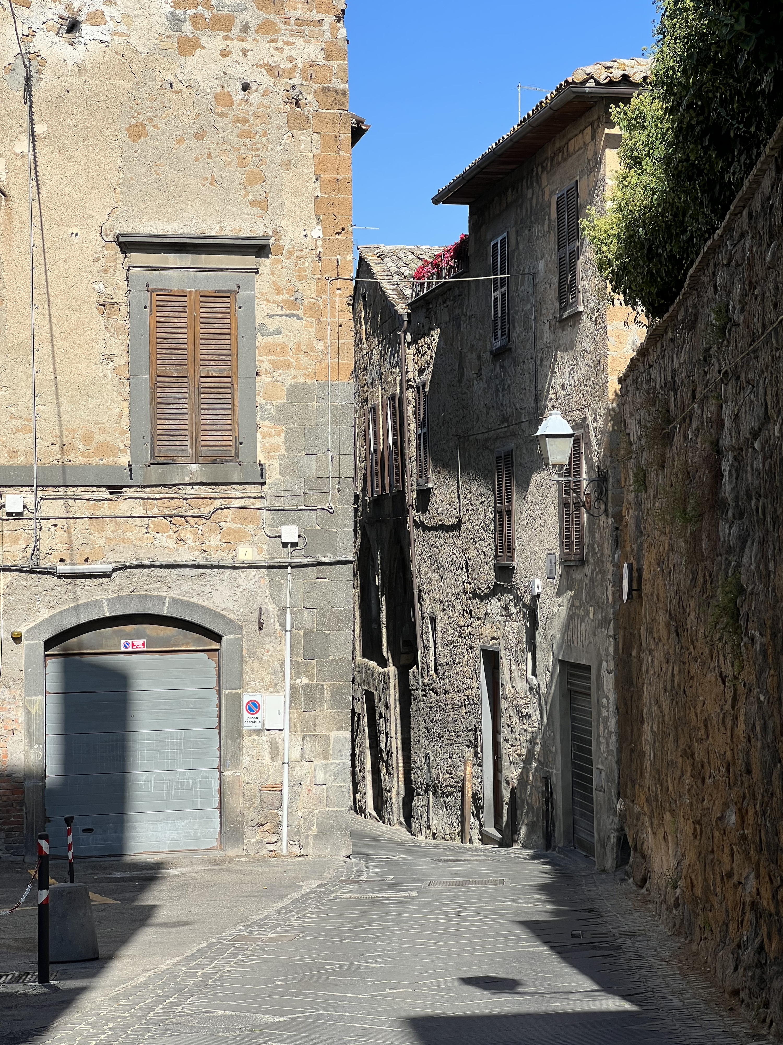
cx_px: 392
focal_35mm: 77
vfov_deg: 25.3
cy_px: 522
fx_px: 2322
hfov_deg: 19.1
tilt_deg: +1.3
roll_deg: +1.1
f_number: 2.8
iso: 32
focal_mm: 9
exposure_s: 1/608
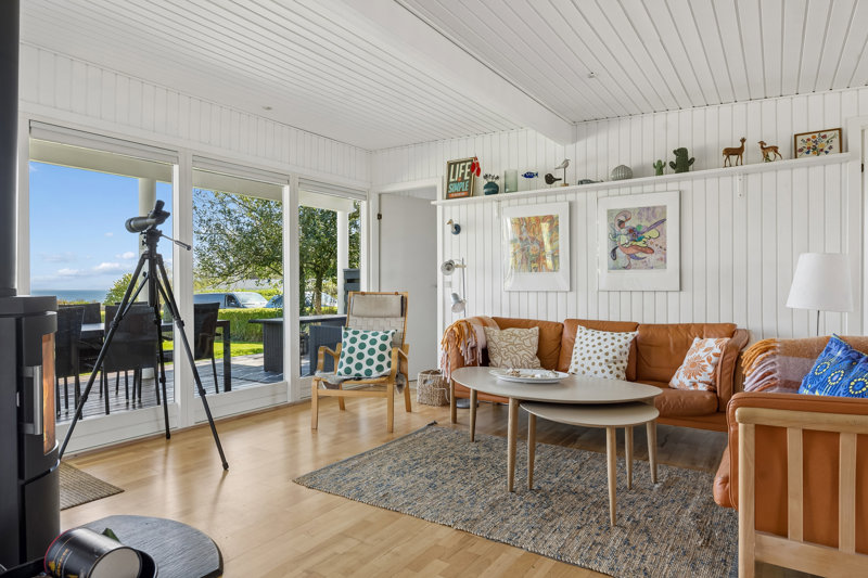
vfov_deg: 58.3
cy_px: 289
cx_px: 434
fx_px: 518
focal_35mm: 22
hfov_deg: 79.9
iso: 200
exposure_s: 1/25
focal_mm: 21.5
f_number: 8
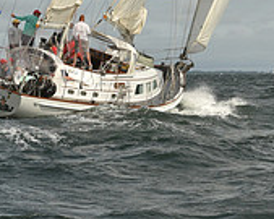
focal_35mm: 226
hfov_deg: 8.5
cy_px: -209
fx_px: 1832
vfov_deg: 6.6
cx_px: 218
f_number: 10
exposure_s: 1/1250
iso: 320
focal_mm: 70
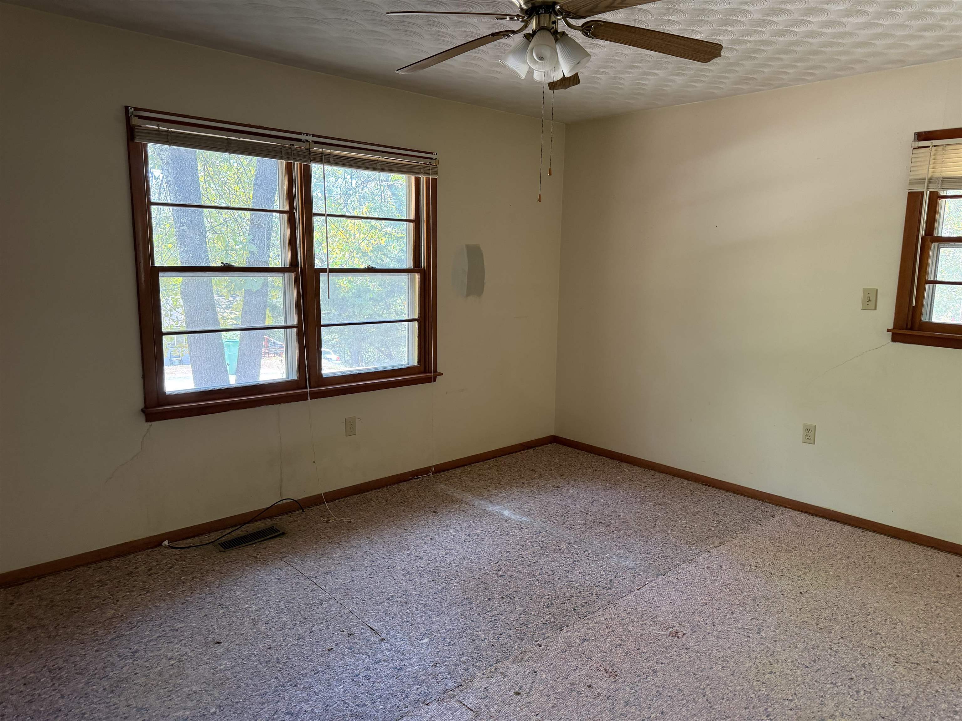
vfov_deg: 56.8
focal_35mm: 24
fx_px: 667
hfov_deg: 71.6
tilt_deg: -9.5
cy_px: 360
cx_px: 481
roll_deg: -0.6
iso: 250
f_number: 1.78
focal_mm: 6.76
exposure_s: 1/60
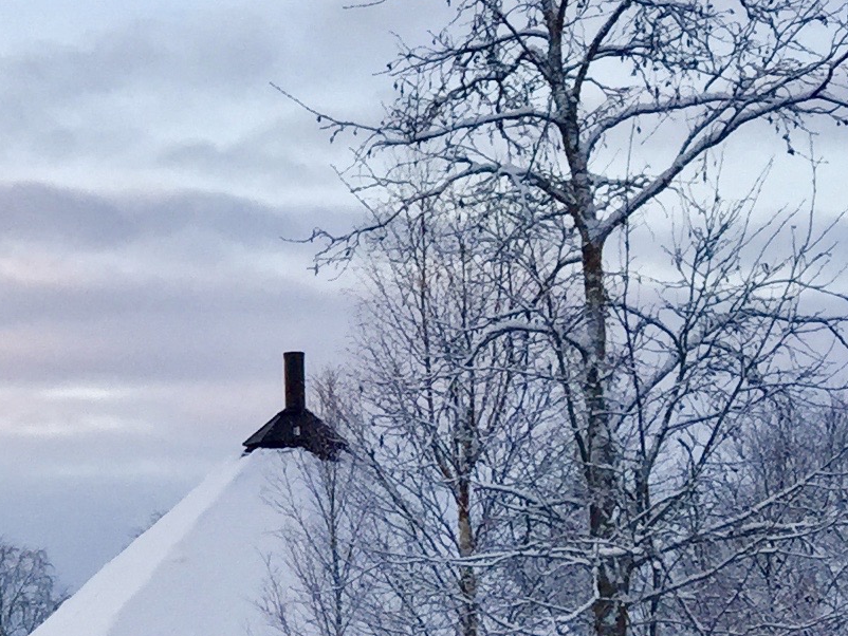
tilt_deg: +7.6
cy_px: 355
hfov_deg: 14.4
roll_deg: -2.6
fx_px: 2892
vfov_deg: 12.6
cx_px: -733
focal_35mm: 118
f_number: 2.2
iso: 50
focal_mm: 4.15
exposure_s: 1/100
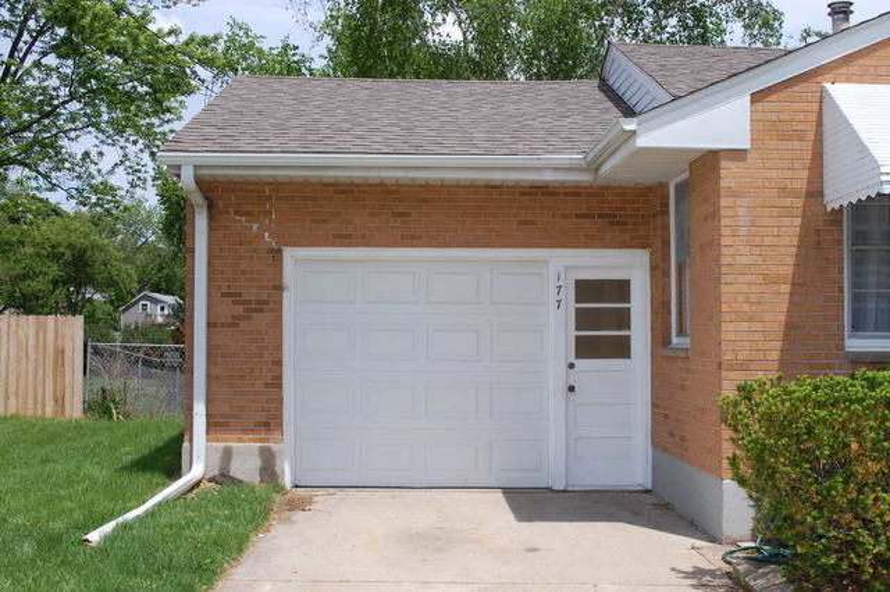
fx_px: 1038
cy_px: 296
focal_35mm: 42
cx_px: 445
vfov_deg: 31.9
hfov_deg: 46.4
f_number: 9
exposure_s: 1/320
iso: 200
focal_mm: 28
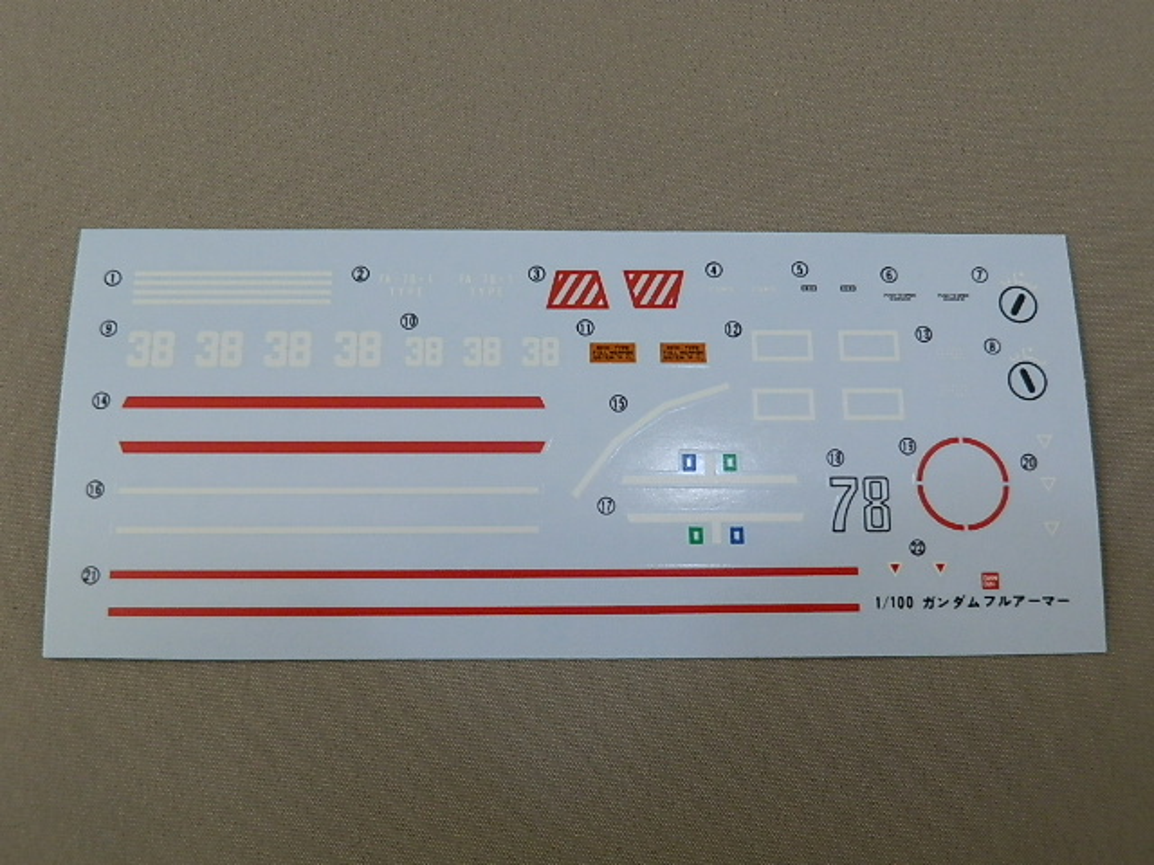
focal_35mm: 34
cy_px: 432
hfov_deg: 54.0
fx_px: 1133
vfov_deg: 41.8
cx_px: 577
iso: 200
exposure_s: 1/15
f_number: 3.5
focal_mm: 6.17
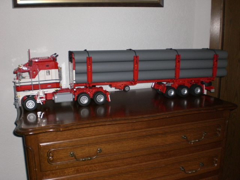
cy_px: 90
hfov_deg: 49.0
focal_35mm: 38
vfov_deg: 37.7
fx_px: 263
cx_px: 120
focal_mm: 6.3
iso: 200
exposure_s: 1/60
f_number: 3.1
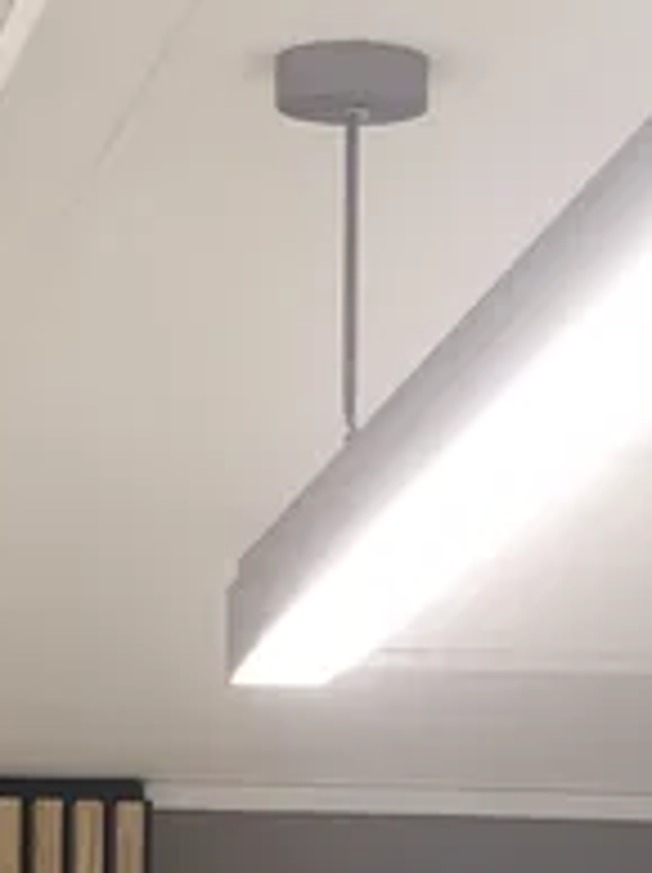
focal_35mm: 148
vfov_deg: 12.3
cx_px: -710
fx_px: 3725
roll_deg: -0.6
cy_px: 1548
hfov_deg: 9.3
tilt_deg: +1.4
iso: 40
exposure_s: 1/17
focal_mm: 3.99
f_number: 1.8
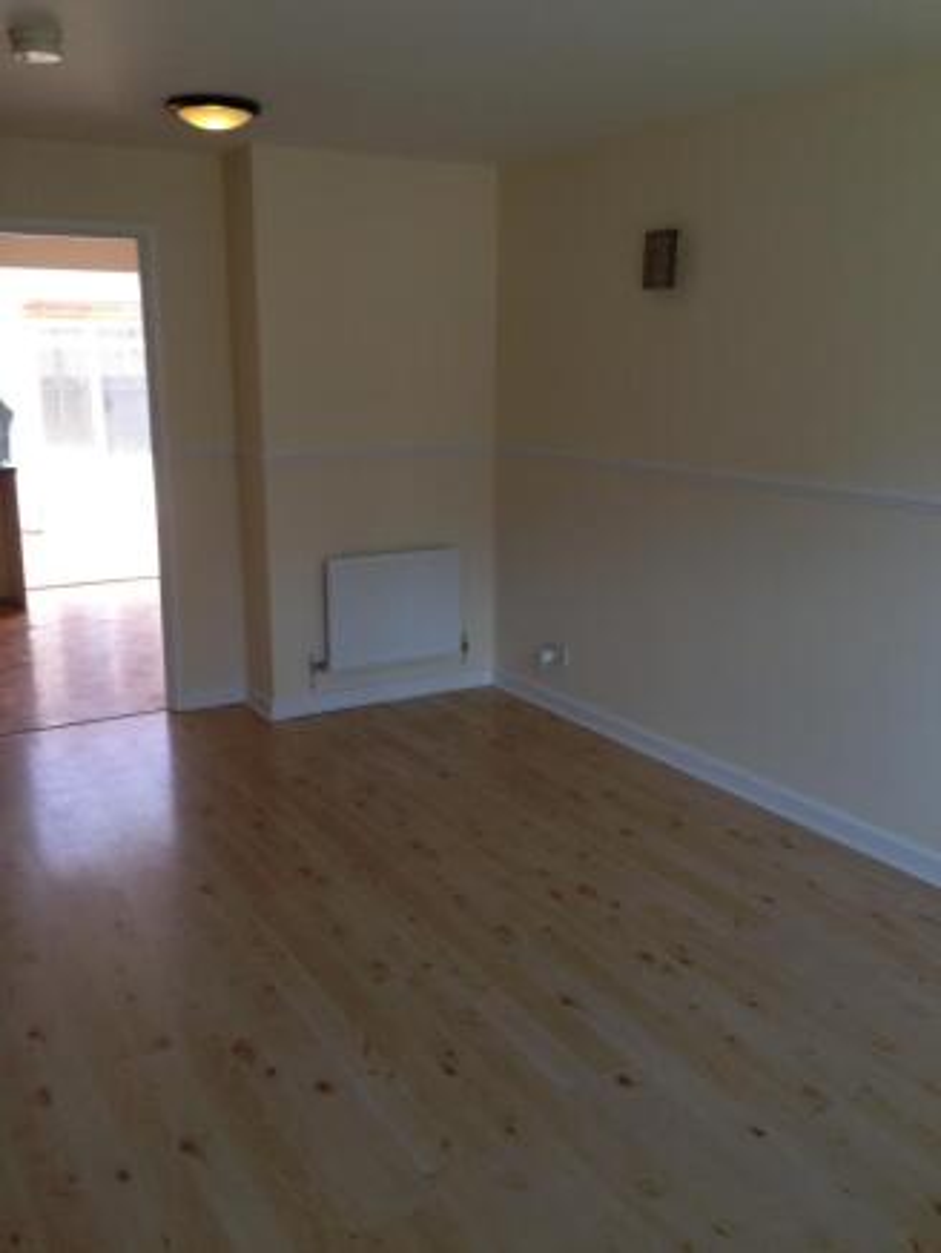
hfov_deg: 43.0
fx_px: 1196
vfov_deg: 55.3
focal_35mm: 33
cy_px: 626
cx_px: 470
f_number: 2.4
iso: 64
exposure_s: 1/40
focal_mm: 4.12
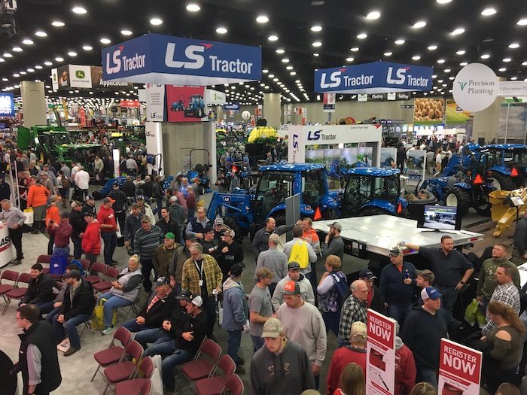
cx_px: 264
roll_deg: -0.3
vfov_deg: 48.2
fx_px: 442
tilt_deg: -10.5
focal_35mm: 29
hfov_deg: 61.7
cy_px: 198
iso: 64
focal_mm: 4.15
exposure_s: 1/30
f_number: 2.2
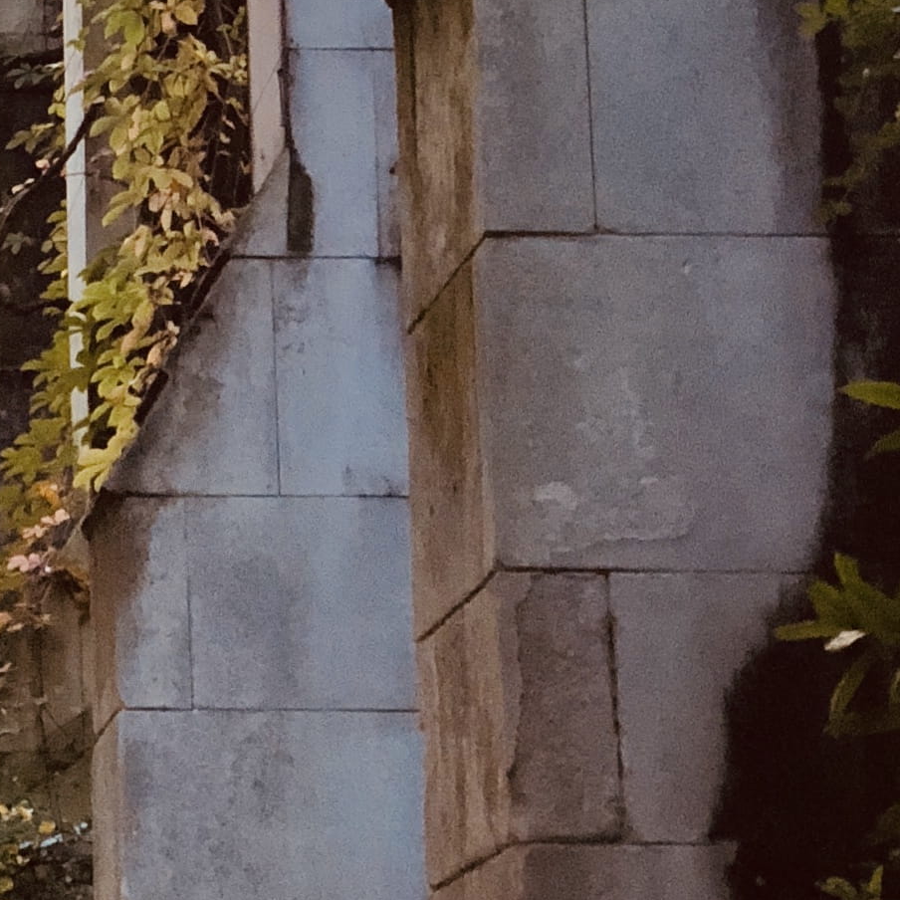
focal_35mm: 205
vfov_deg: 8.4
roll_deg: +0.0
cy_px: -261
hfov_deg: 8.3
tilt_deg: +15.9
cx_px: -510
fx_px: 6030
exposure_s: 1/60
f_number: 2.4
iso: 80
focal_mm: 6
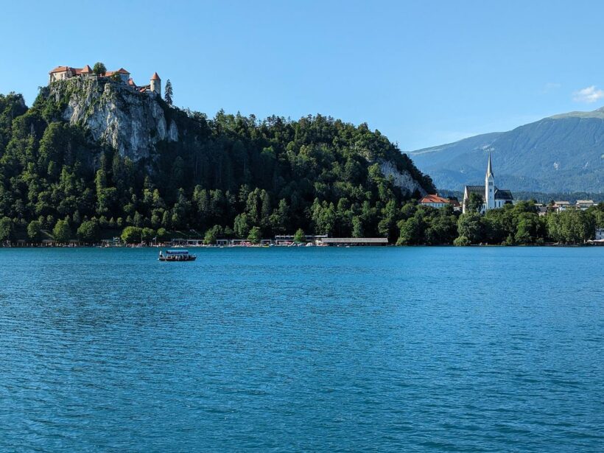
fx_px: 838
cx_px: 302
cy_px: 226
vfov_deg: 30.3
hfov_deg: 39.7
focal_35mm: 48
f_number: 1.85
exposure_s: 1/1309
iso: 46
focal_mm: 6.81
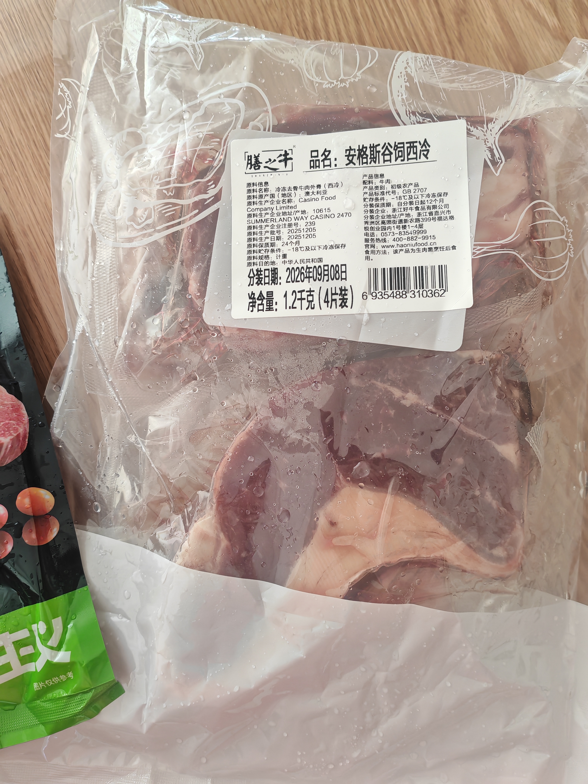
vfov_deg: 65.3
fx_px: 612
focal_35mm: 27
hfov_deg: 51.4
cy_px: 392
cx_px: 294
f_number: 1.95
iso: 400
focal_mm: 5.52
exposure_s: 1/100
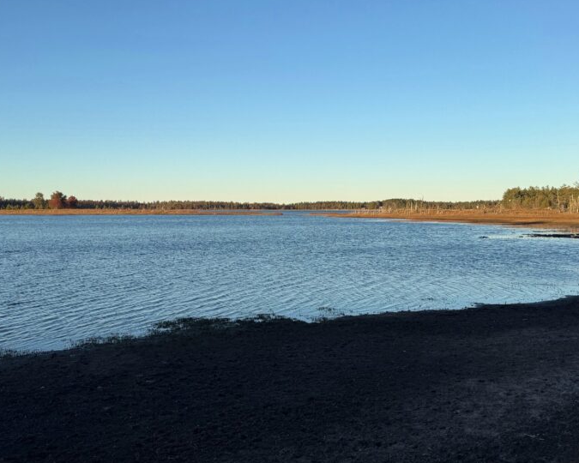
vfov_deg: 39.8
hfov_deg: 49.1
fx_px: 634
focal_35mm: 37
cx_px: 287
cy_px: 172
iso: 80
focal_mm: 6.76
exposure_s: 1/3247
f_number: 1.78
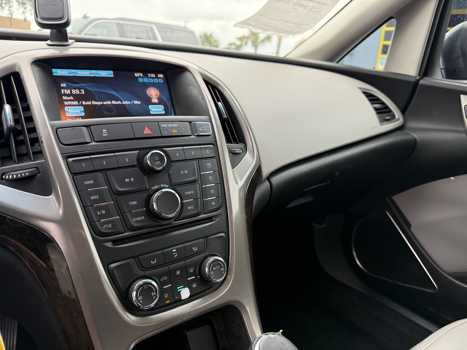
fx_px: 324
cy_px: 175
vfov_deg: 56.8
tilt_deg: -14.0
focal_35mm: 24
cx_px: 234
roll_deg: -3.8
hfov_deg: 71.6
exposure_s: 1/163
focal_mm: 6.76
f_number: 1.78
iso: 160
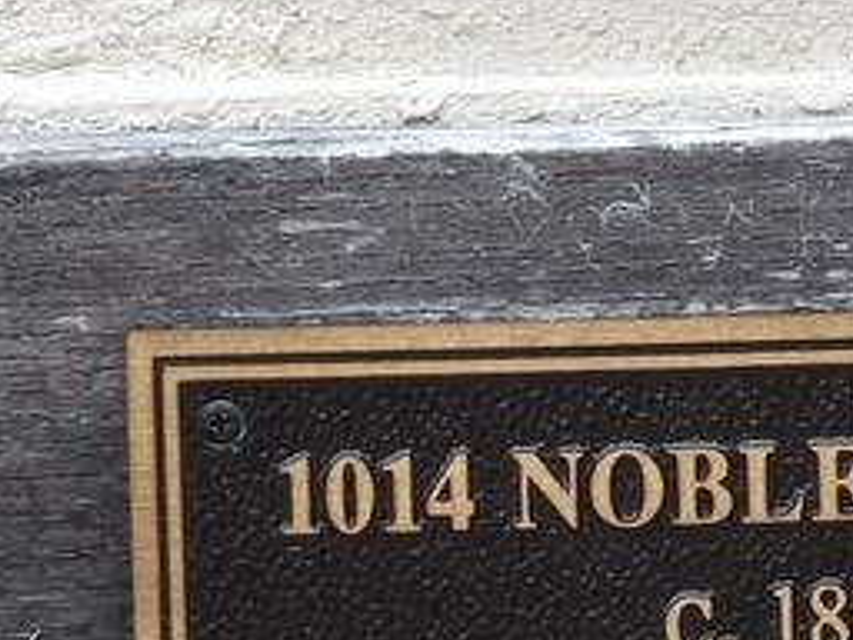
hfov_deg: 1.6
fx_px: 31517
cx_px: 816
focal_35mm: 1279
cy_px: 927
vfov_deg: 1.2
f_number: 4.2
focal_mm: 73.3
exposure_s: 1/100
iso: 198
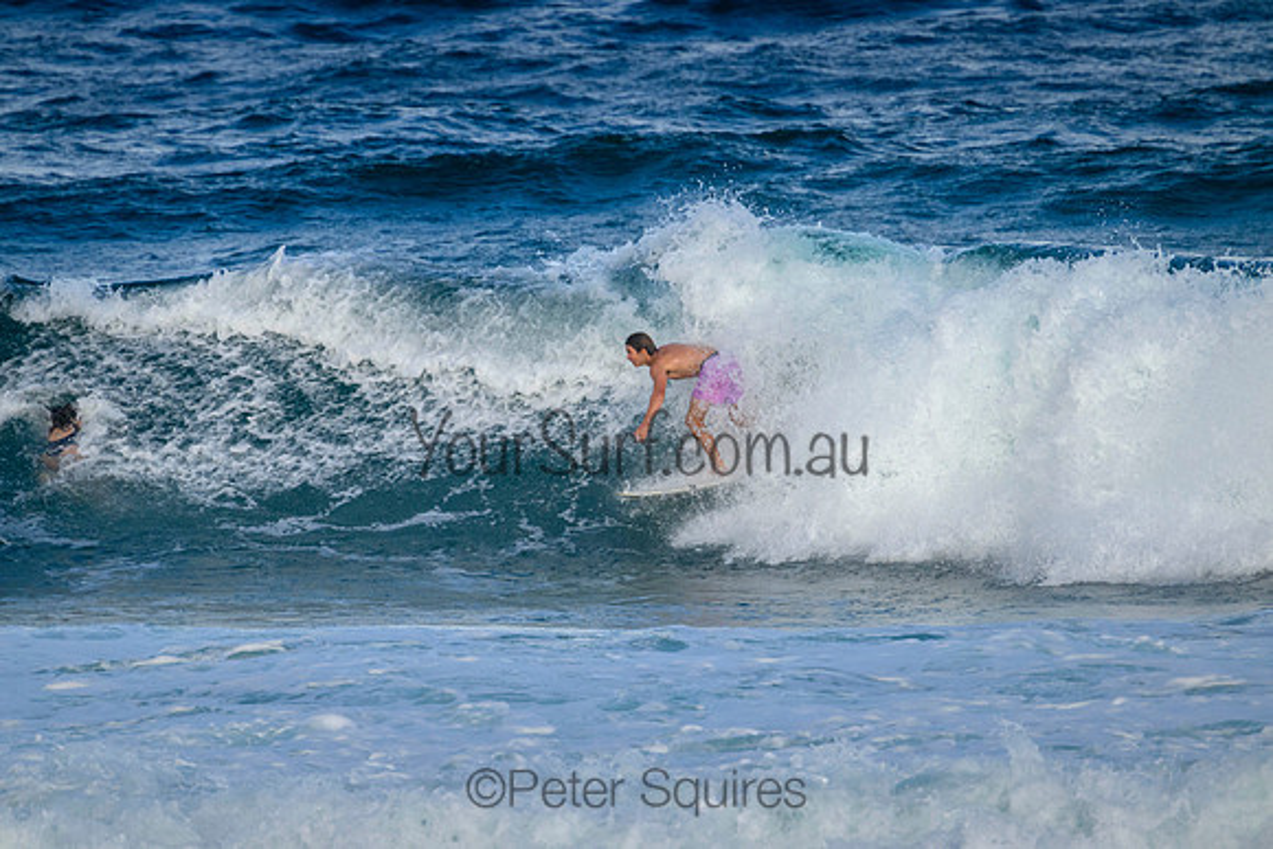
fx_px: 28294
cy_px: 424
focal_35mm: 800
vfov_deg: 1.7
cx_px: 636
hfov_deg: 2.6
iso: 1400
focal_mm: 800
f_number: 11
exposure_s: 1/1600
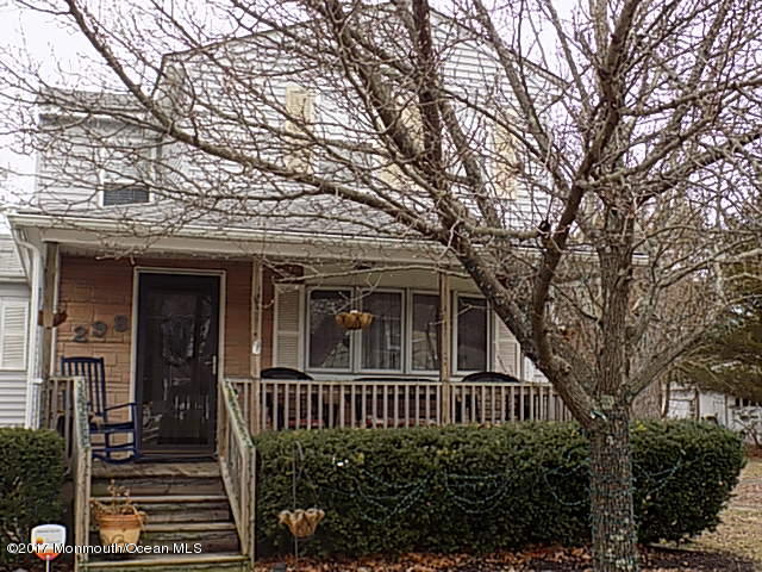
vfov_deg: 31.5
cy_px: 286
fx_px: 1013
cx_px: 381
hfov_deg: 41.2
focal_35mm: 46
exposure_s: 1/60
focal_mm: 8.1
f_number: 3.7
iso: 80
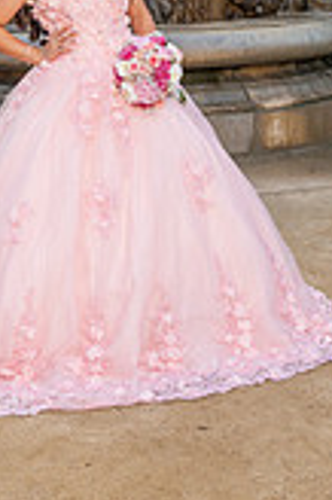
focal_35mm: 85
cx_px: 128
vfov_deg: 22.0
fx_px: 1178
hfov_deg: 16.0
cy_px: -116
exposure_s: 1/200
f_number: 4.5
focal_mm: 31
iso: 320
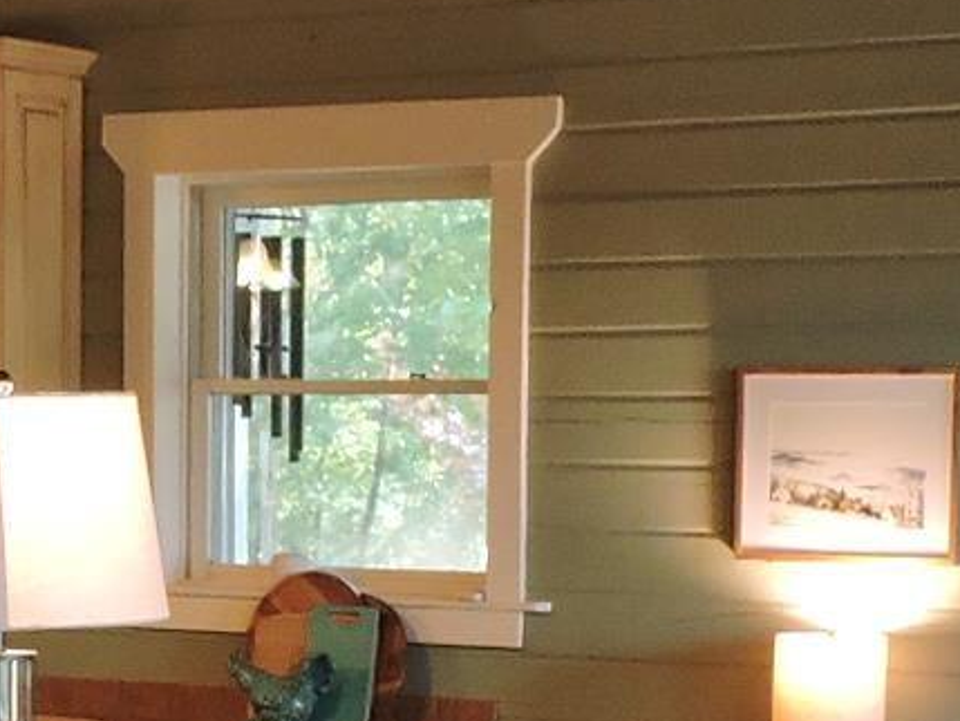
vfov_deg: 11.3
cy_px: 1050
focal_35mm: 127
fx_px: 3523
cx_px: 228
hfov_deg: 15.4
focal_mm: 4.3
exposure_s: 1/30
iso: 360
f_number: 3.3
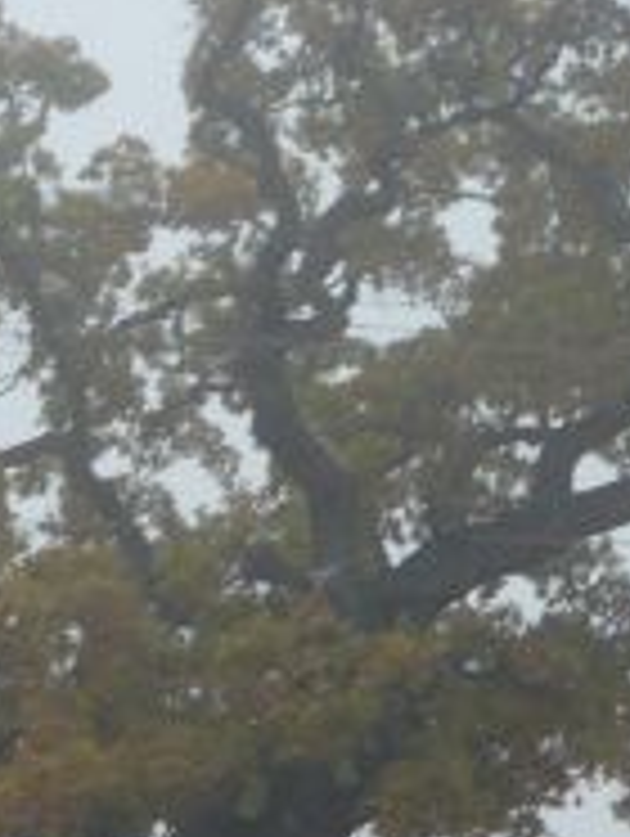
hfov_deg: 3.5
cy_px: 990
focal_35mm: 429
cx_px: 142
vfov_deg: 4.6
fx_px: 10386
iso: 200
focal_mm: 21.6
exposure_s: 1/40
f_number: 3.2
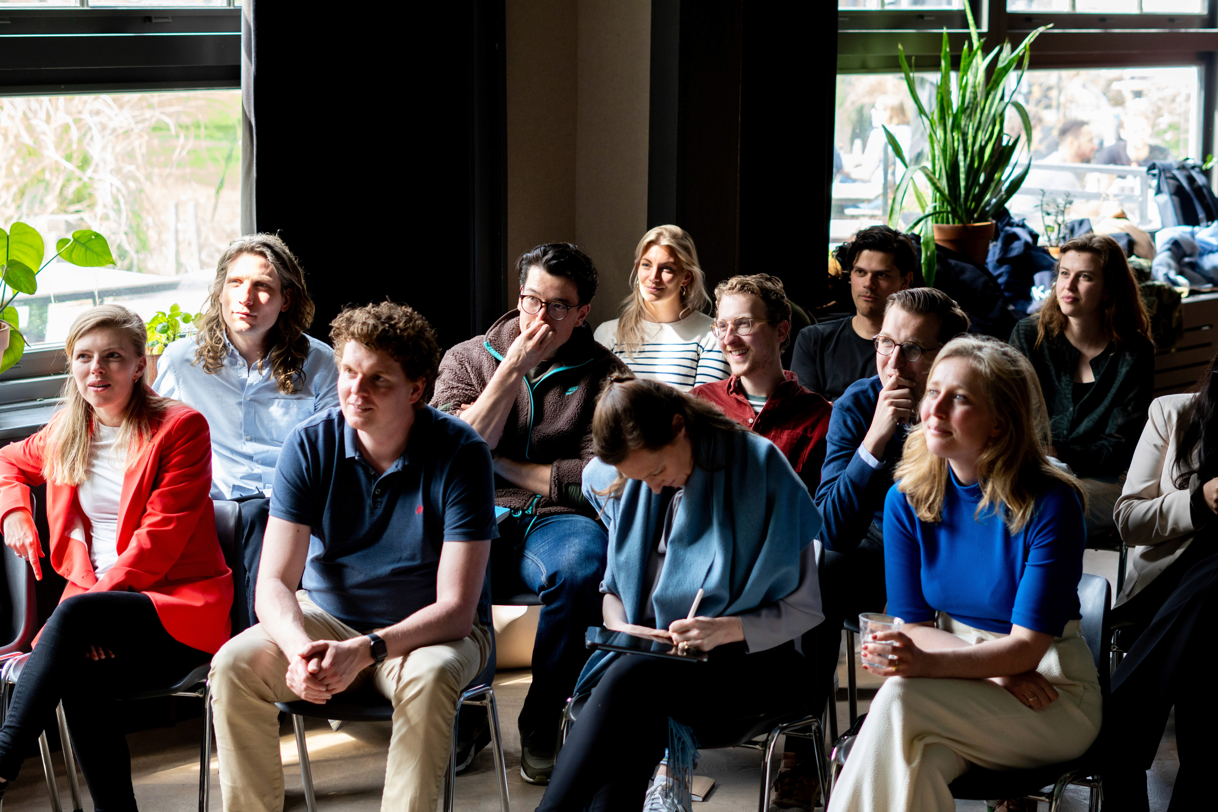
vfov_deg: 18.2
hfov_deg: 27.0
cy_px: 406
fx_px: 2537
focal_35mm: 75
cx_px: 609
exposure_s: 1/200
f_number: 2.5
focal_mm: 50
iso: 400
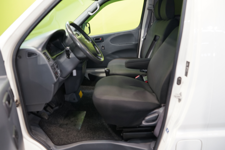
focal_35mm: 50
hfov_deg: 39.6
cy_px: 75
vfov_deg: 27.0
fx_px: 312
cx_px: 112
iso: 800
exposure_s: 1/30
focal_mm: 50
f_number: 4.5
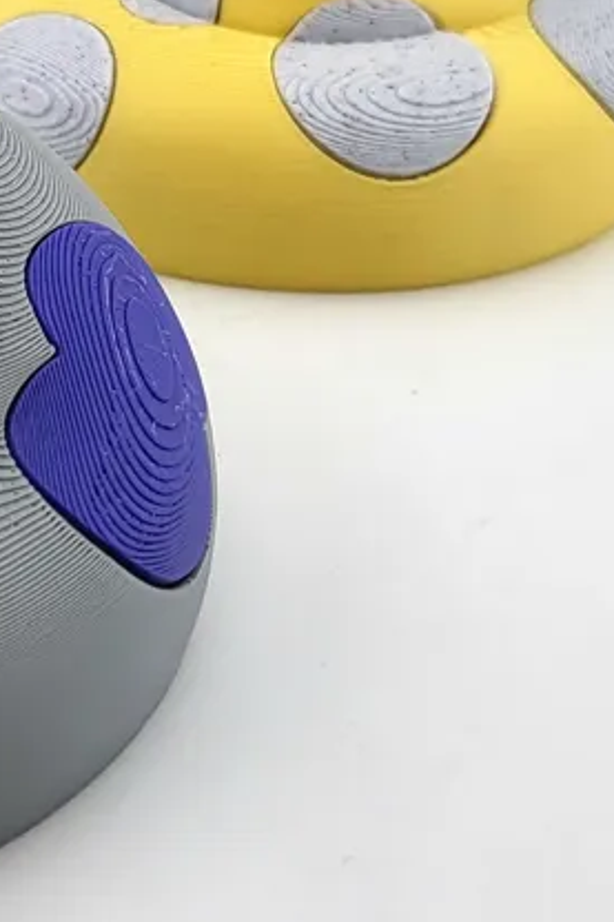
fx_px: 2048
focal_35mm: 80
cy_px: 216
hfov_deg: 16.6
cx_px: -42
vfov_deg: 25.0
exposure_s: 1/909
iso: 40
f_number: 1.8
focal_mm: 5
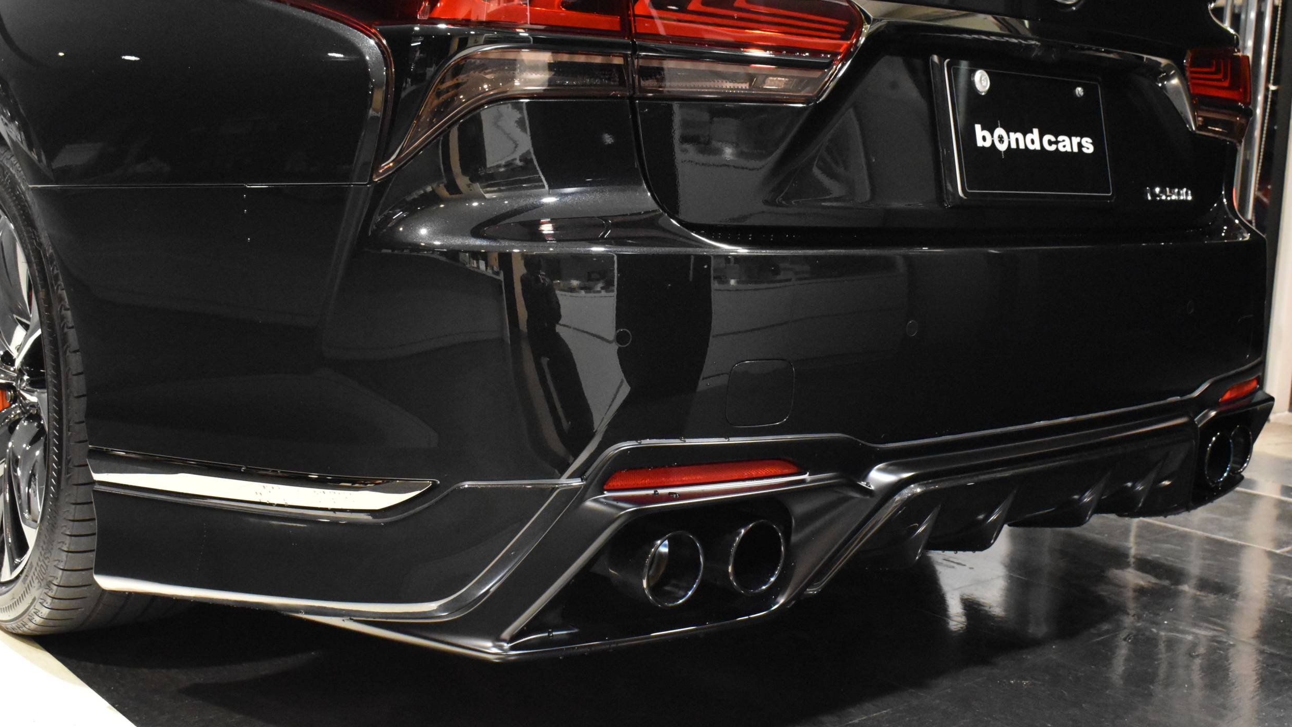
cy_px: 401
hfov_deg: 48.4
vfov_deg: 28.3
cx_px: 661
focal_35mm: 42
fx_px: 1439
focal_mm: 26
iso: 6400
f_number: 8
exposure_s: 1/40
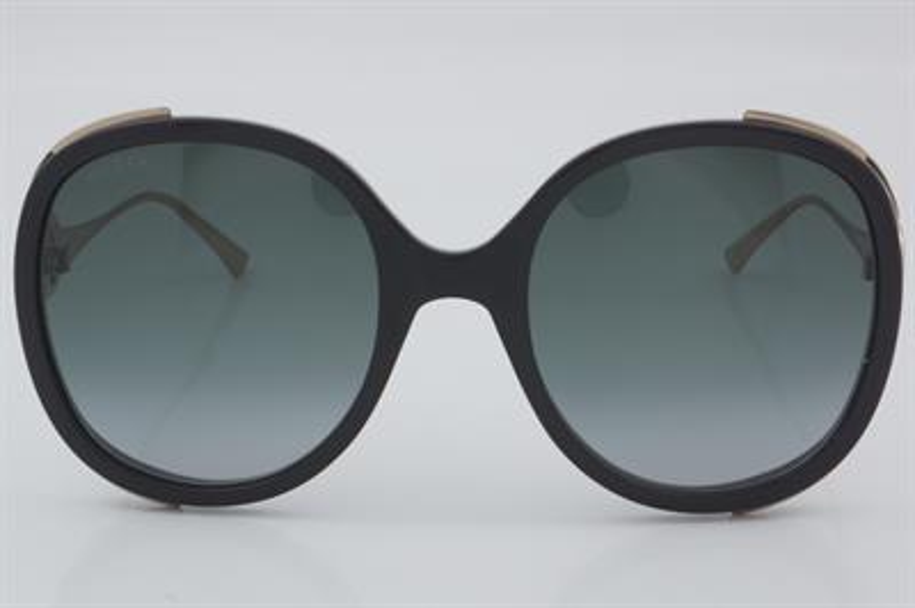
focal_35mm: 82
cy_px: 304
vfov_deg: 16.5
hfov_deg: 24.6
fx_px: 2095
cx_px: 458
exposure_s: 1/4
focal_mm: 55
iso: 100
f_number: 32
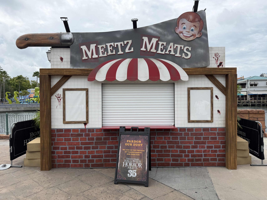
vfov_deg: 56.8
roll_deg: +0.7
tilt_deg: -1.2
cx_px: 134
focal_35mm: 24
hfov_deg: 71.6
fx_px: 185
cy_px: 100
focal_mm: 6.76
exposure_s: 1/4975
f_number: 1.78
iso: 80
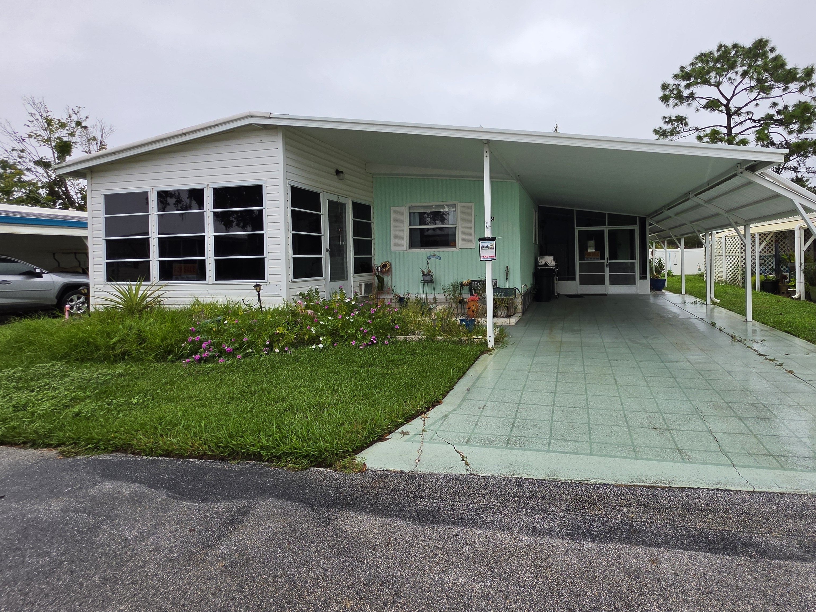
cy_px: 260
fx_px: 401
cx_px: 494
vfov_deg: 74.3
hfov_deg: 89.7
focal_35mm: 17
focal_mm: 2.2
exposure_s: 1/120
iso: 20
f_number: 1.9
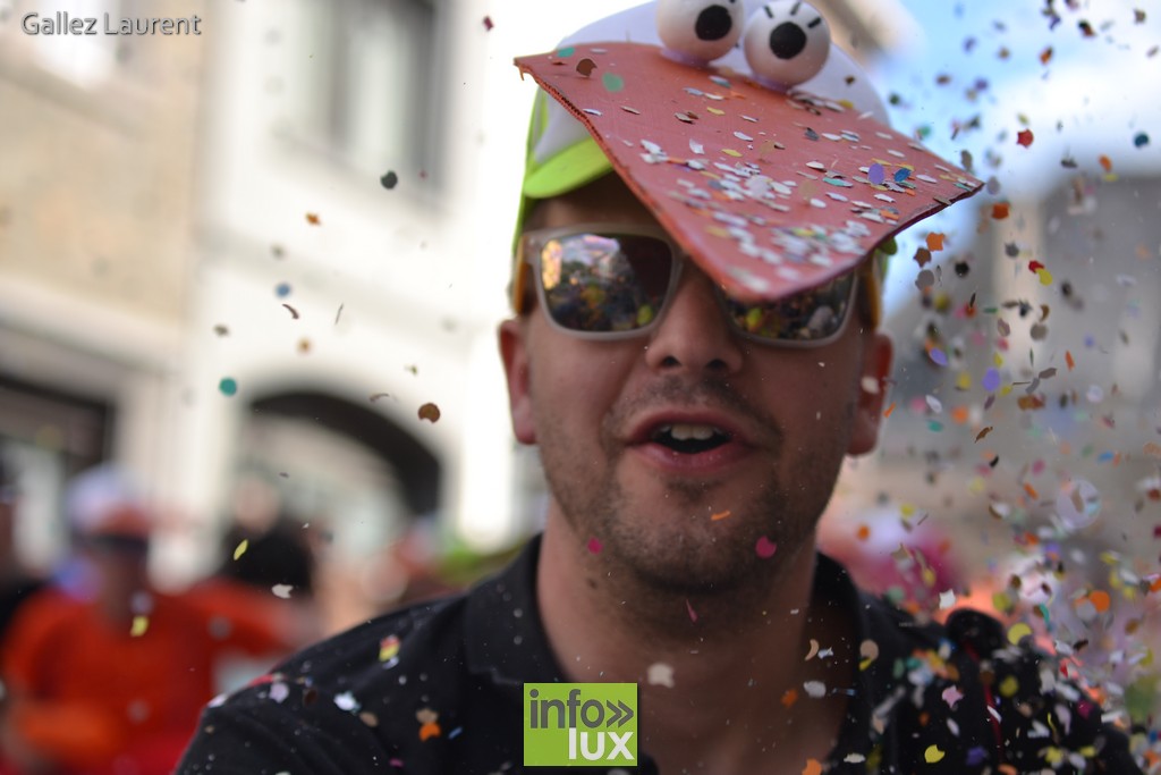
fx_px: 2419
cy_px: 388
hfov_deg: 27.0
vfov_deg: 18.2
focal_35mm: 75
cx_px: 580
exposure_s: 1/640
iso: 100
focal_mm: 50
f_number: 2.8
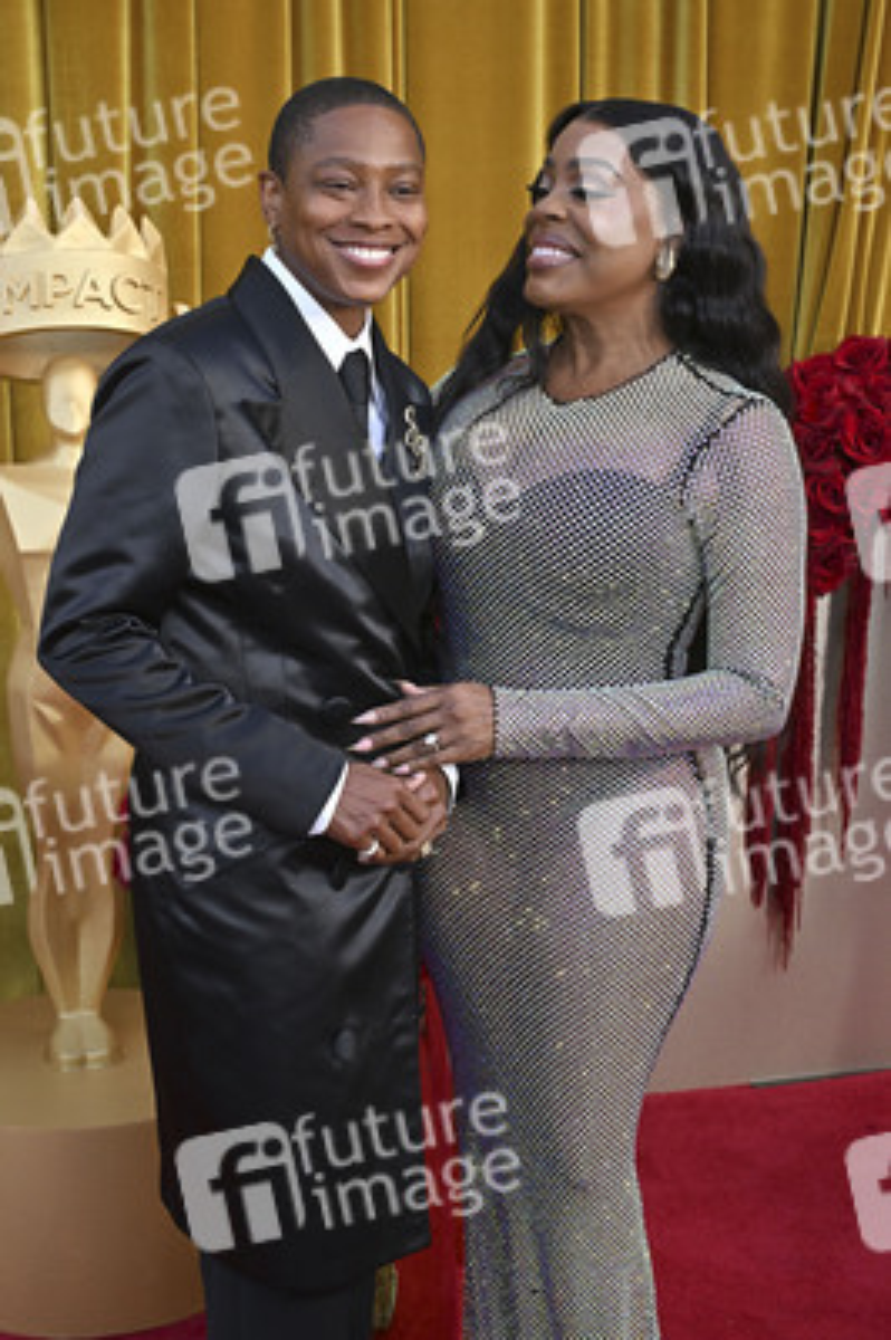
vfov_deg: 42.8
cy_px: 670
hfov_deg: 29.2
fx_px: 1711
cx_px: 446
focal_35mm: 46
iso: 1250
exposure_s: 1/400
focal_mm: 46
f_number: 6.3
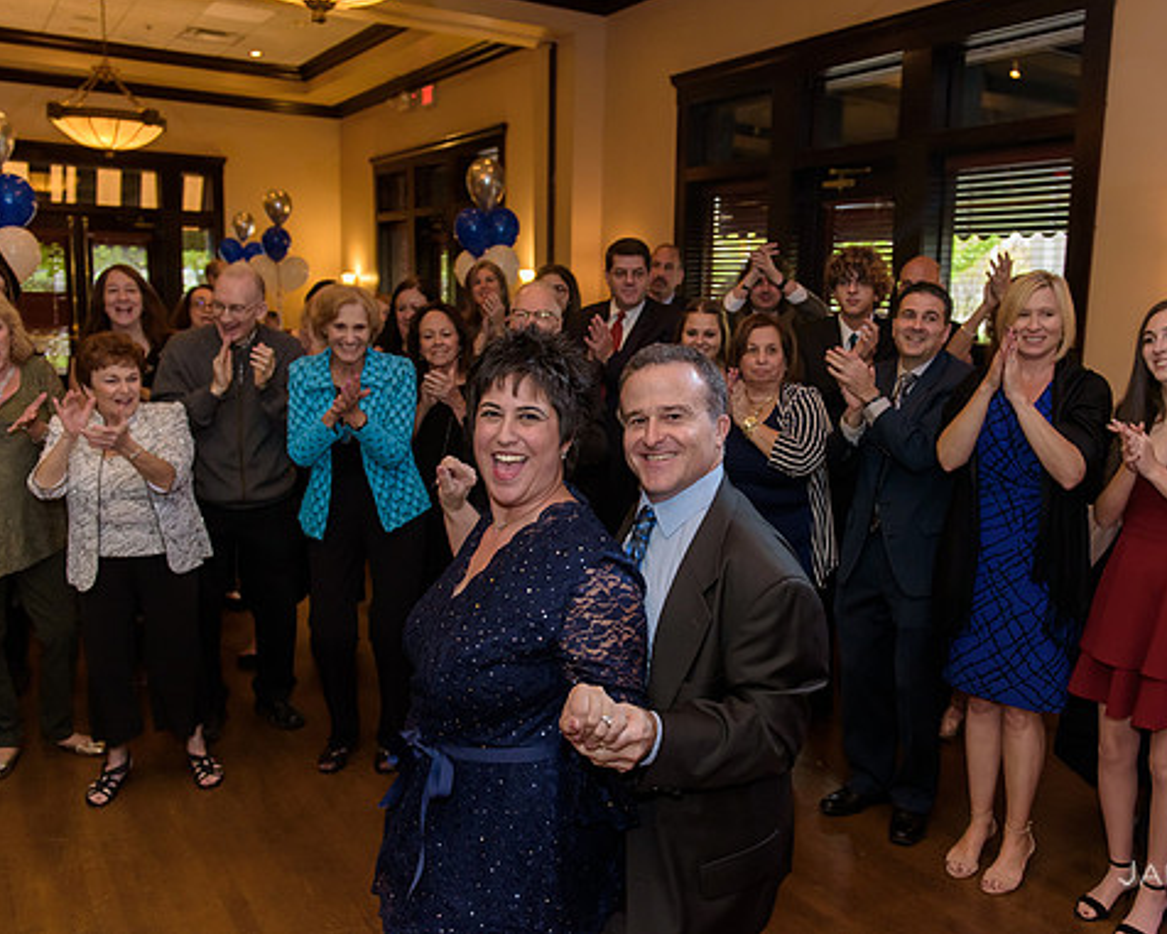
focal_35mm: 32
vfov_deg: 45.8
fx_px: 1105
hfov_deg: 55.5
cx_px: 642
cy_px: 465
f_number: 3.2
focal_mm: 28
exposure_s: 1/125
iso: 1600
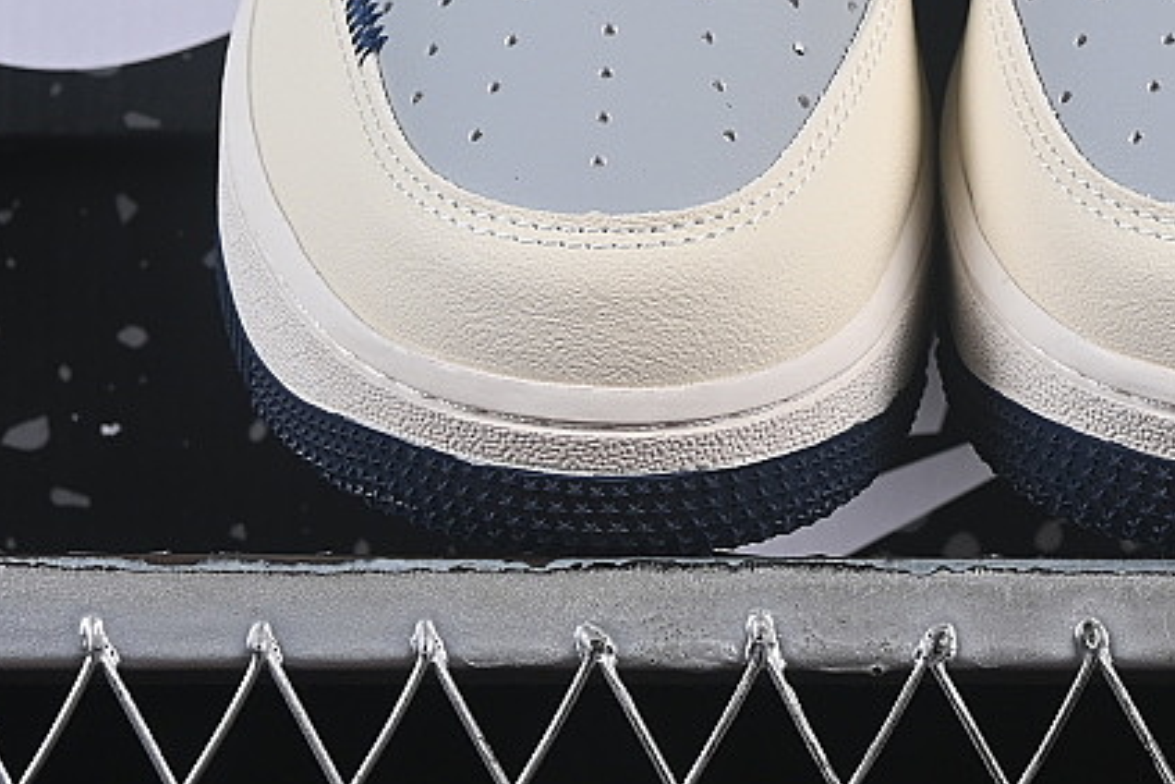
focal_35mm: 191
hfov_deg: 10.7
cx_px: 970
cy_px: -61
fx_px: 6236
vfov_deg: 7.2
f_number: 8
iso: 160
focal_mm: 50
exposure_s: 1/80
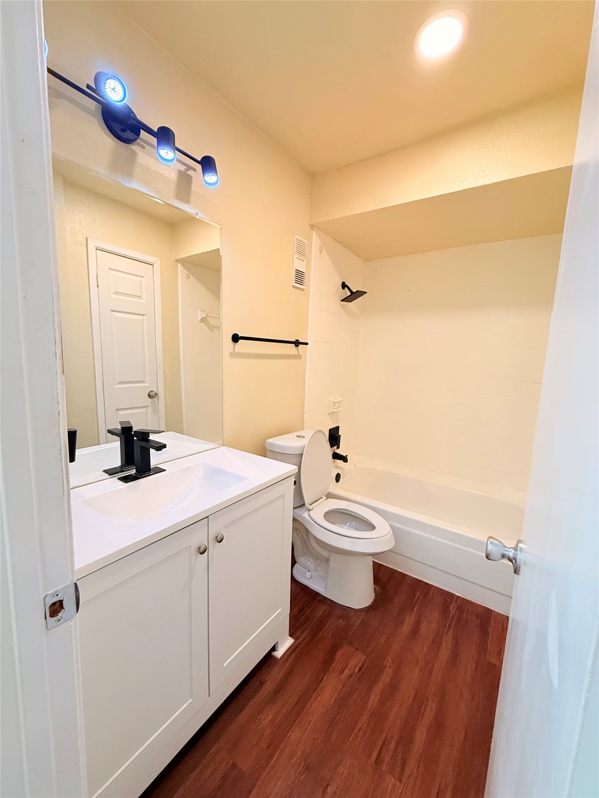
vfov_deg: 102.1
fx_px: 323
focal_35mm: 14
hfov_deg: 85.7
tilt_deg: -7.4
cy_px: 399
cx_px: 300
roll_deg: -2.6
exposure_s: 1/120
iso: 320
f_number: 2.2
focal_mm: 2.22
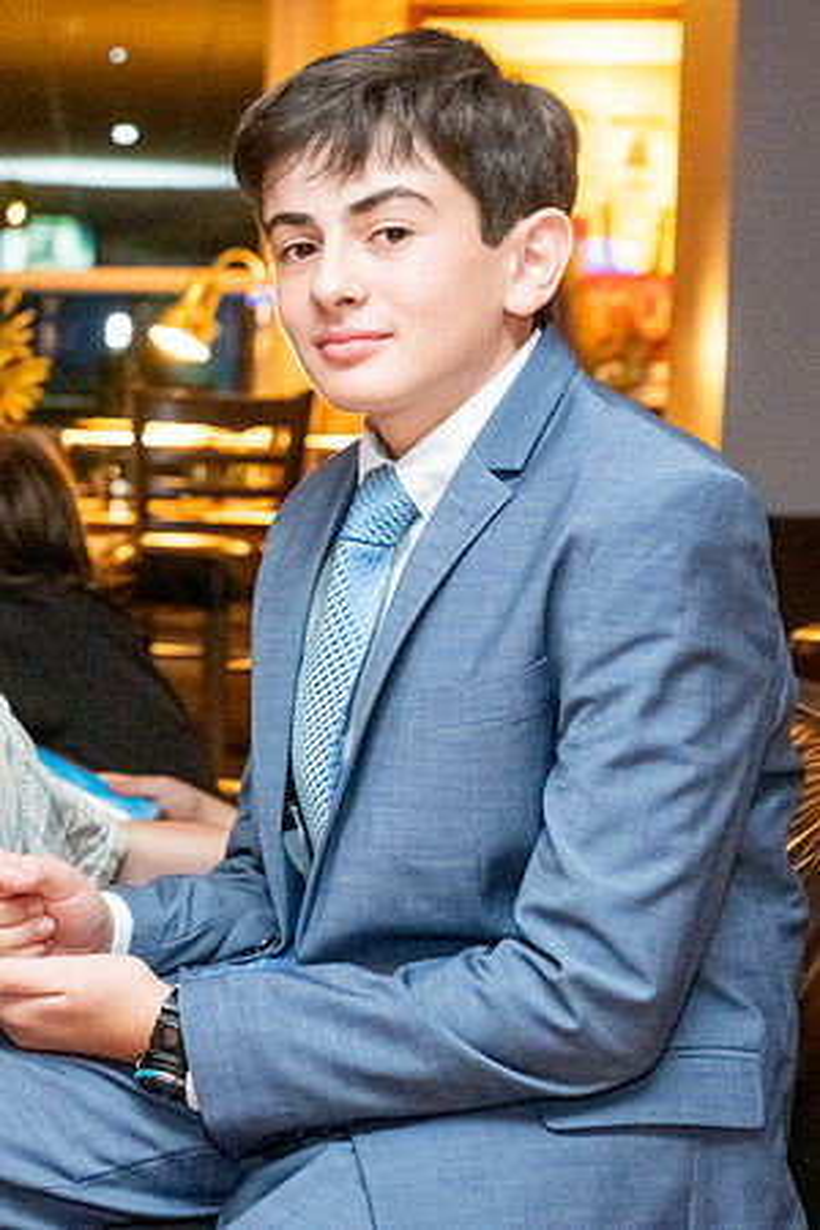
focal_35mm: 85
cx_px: -98
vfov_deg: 24.0
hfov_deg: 15.7
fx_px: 2892
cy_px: 599
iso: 8000
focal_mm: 36.5
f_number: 4
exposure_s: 1/125
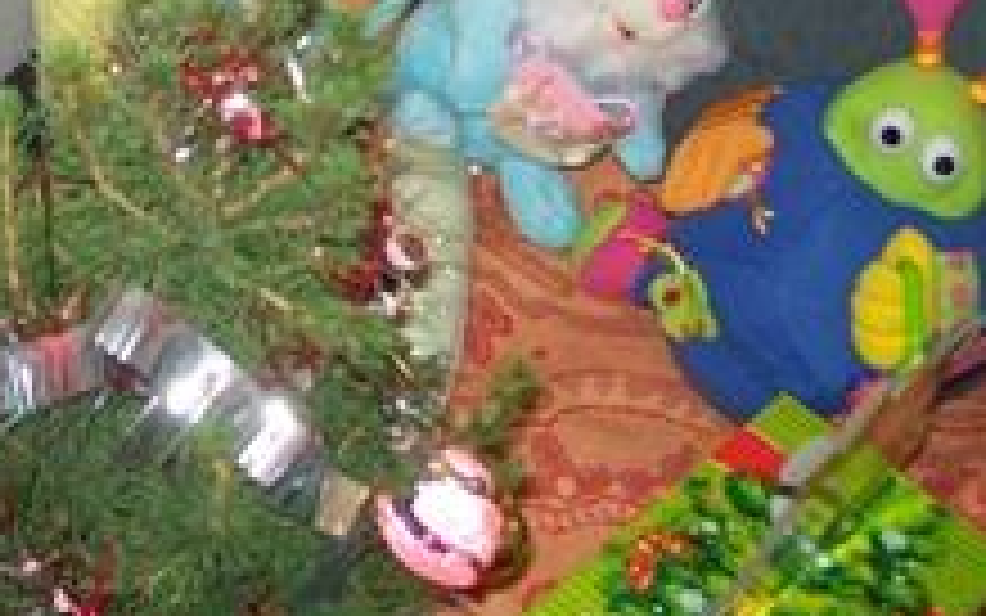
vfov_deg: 17.4
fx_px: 1989
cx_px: 167
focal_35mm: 74
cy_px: 72
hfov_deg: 27.2
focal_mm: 6.1
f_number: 2.7
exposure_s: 1/60
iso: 160
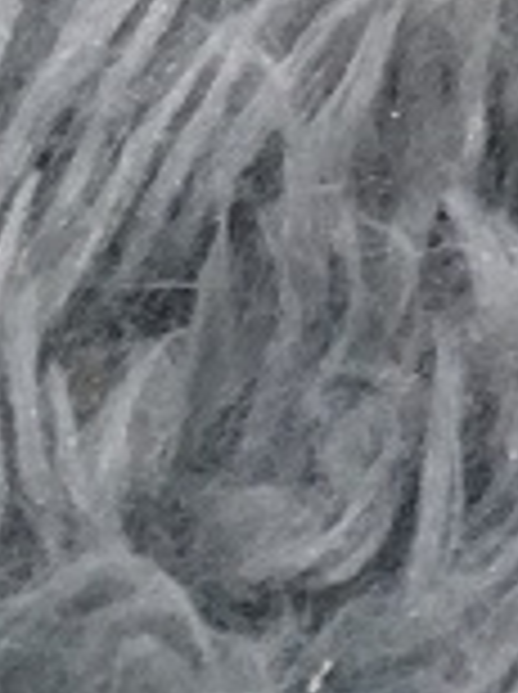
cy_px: -842
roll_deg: +0.8
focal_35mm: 226
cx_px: 1698
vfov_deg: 8.2
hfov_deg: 6.0
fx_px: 4522
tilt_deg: -32.3
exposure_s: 1/33
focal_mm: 4.15
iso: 160
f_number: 2.2
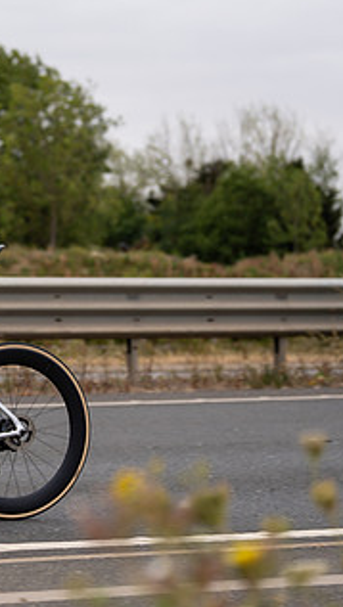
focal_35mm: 134
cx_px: -148
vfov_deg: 16.0
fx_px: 2160
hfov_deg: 8.9
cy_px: 265
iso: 100
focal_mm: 70
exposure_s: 1/800
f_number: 3.2
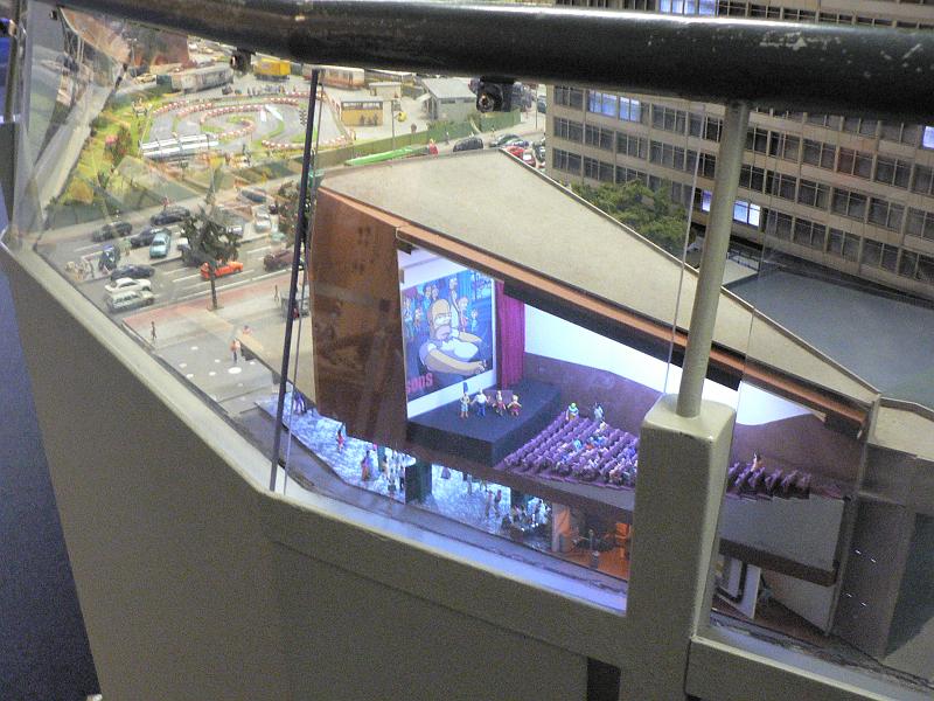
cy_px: 350
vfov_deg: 39.7
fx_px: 971
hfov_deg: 51.4
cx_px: 467
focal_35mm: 36
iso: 400
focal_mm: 6
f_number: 2.8
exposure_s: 1/13
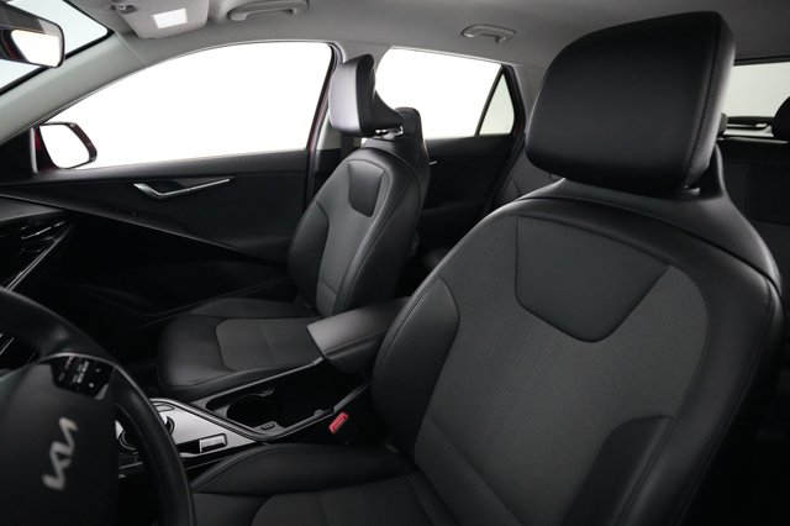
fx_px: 373
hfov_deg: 93.3
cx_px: 395
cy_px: 263
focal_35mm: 17
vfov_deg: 70.4
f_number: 2.8
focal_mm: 17
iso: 12800
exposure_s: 1/125
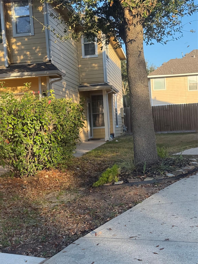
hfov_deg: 30.3
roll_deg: +3.4
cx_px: 99
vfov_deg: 39.7
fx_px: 366
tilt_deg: -0.6
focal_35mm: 48
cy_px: 132
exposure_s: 1/987
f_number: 1.78
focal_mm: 6.76
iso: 80
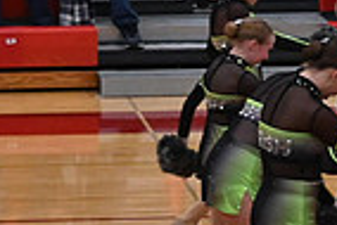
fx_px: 4020
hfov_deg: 4.7
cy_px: 248
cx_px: 679
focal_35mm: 429
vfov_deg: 3.2
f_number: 4
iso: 5000
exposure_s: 1/400
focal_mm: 70
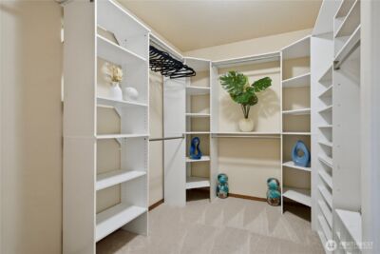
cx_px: 190
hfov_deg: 90.0
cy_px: 127
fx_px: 190
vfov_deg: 67.4
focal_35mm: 18
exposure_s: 1/3.33
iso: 400
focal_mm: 18
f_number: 9
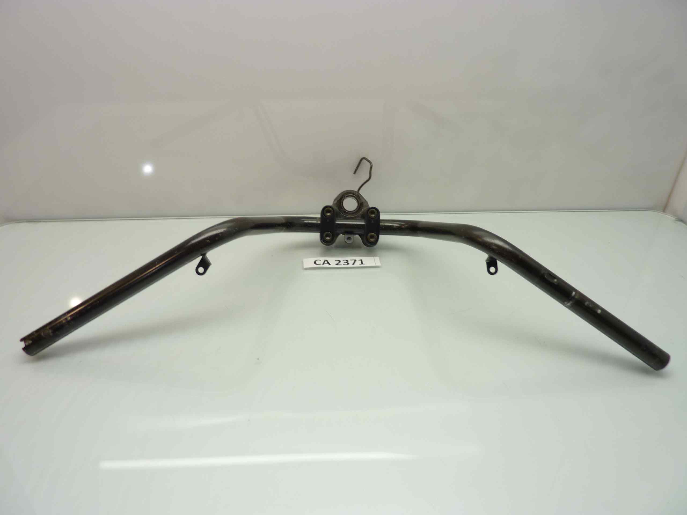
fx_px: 496
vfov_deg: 54.9
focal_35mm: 25
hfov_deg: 69.4
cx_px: 344
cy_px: 258
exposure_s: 1/20
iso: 80
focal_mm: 4.1
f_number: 3.3
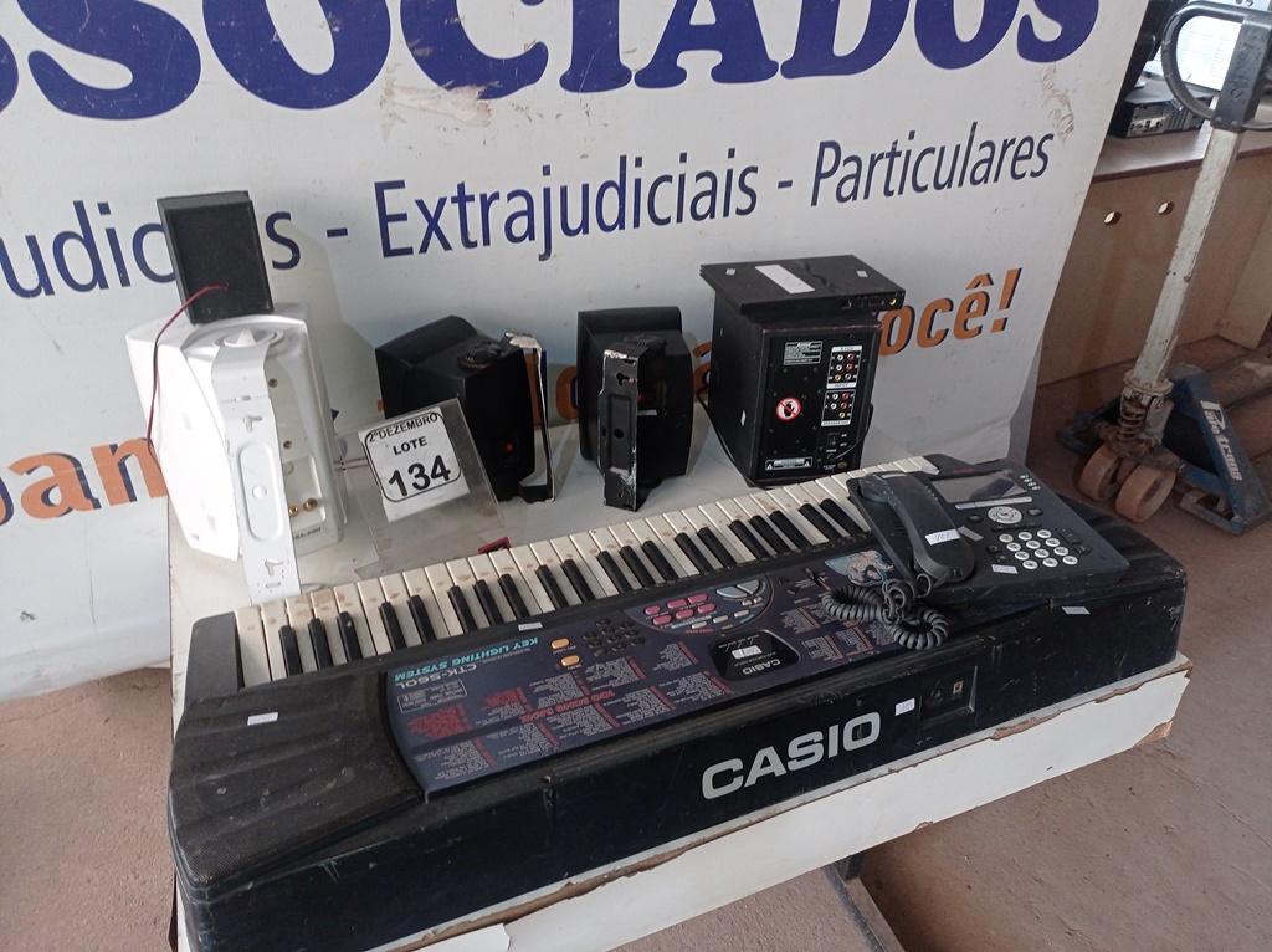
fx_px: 1028
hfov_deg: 63.5
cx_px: 636
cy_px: 476
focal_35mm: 28
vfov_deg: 49.7
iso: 196
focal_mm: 4.7
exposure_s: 1/40
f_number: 1.79
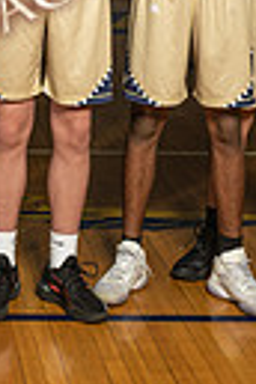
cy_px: -22
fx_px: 1344
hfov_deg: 10.7
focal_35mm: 126
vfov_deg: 15.9
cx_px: -54
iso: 125
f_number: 7.1
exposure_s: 1/125
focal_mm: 26
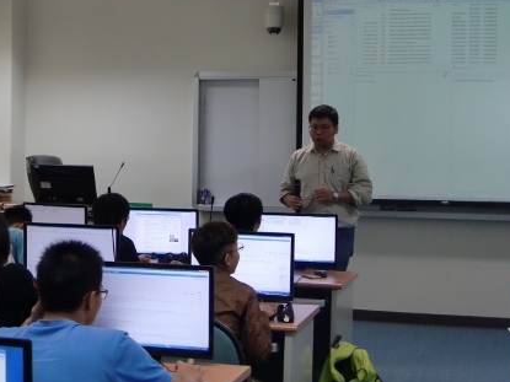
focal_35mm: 71
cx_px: 151
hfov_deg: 27.2
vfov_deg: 20.7
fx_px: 1046
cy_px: 203
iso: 200
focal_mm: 8.2
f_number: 3.3
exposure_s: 1/60
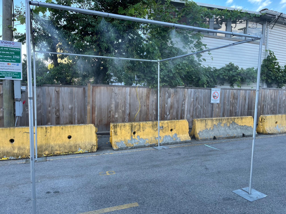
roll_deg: -1.7
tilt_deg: -5.7
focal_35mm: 26
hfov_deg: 67.3
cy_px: 107
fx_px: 215
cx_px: 143
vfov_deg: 53.1
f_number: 1.6
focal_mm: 5.1
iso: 32
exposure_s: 1/282
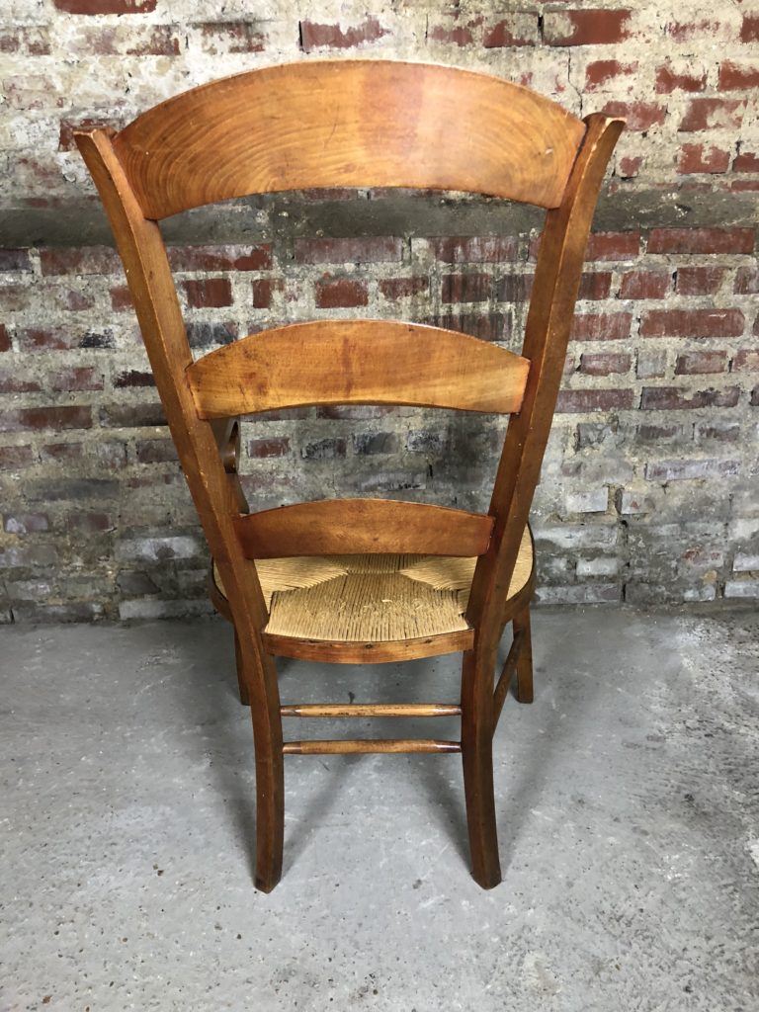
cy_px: 506
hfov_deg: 49.7
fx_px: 819
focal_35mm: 28
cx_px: 380
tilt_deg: -22.7
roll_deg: +0.9
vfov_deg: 63.4
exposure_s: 1/17
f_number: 1.8
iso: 100
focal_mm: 4
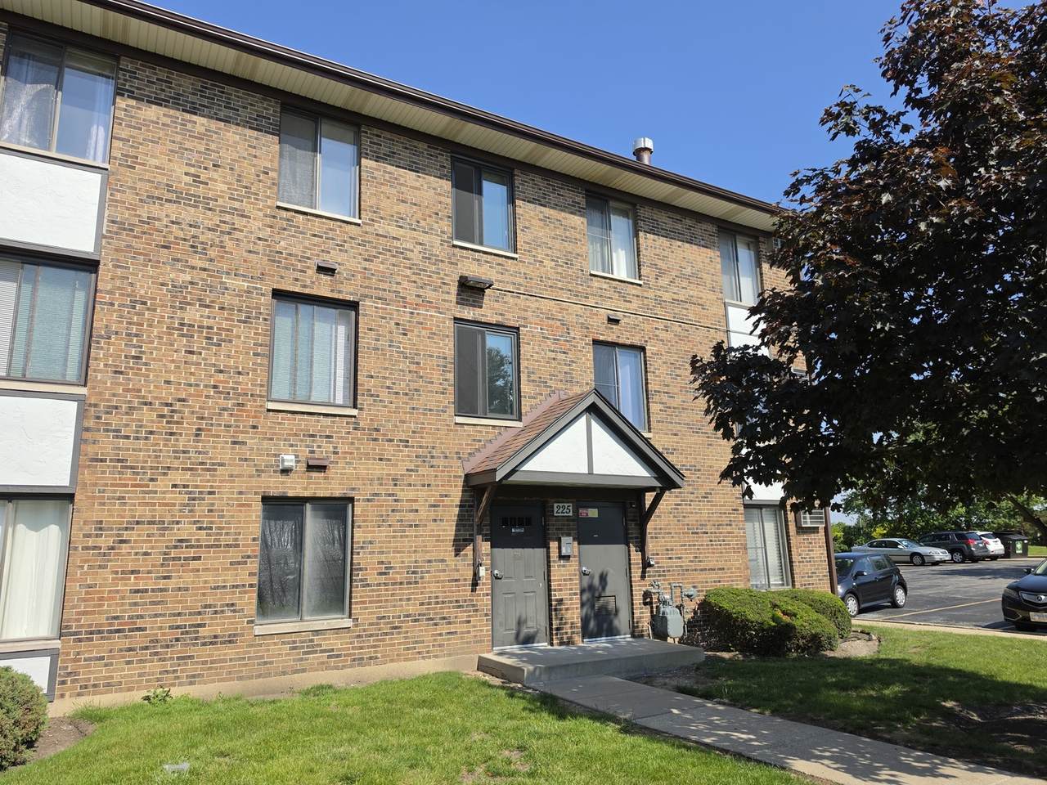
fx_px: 696
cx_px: 524
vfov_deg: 58.9
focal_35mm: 23
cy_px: 392
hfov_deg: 73.9
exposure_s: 1/5955
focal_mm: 6.5
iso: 64
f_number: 1.4
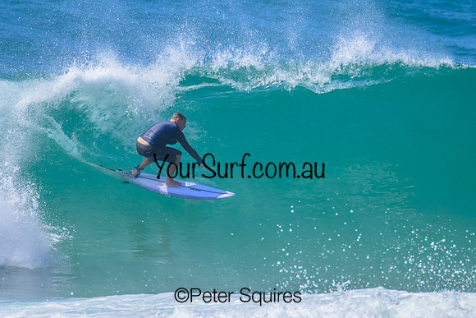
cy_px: 150
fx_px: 12941
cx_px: 224
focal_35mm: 979
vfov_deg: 1.4
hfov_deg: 2.1
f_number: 11
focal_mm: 800
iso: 1100
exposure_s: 1/2000
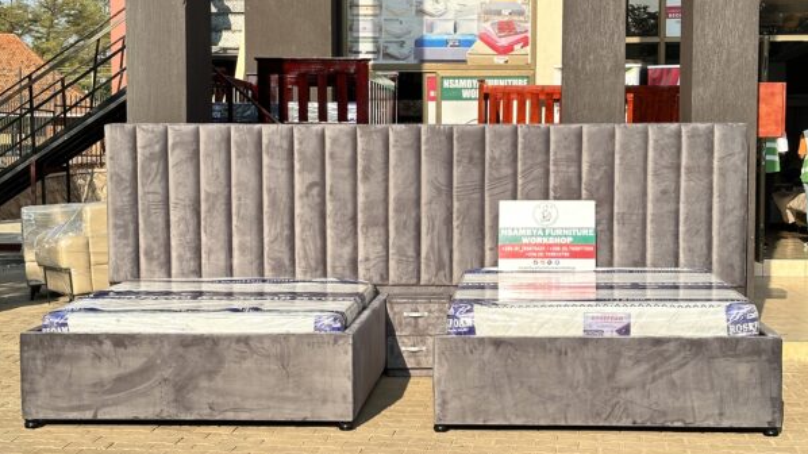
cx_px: 404
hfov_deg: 30.2
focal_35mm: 70
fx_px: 1499
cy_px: 236
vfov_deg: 17.2
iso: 64
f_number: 1.78
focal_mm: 6.86
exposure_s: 1/1497
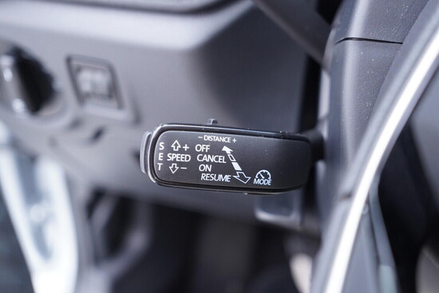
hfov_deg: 53.1
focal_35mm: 36
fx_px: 439
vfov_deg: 36.9
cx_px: 220
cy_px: 146
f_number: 2.8
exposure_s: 1/40
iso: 640
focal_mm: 24
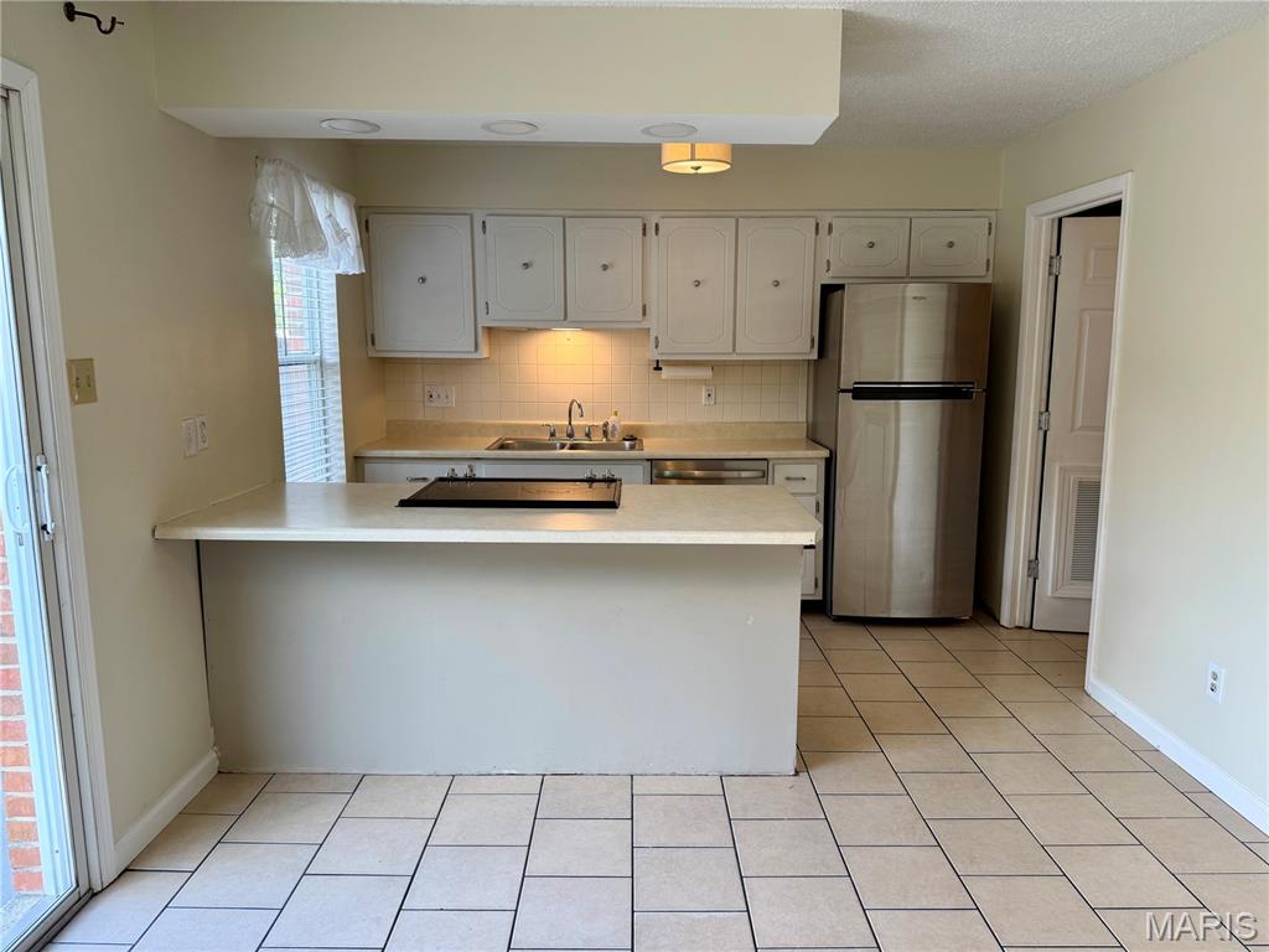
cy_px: 476
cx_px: 634
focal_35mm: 24
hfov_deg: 71.6
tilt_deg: -9.6
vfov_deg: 56.8
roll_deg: +0.1
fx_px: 880
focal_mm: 6.76
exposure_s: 1/209
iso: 64
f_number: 1.78
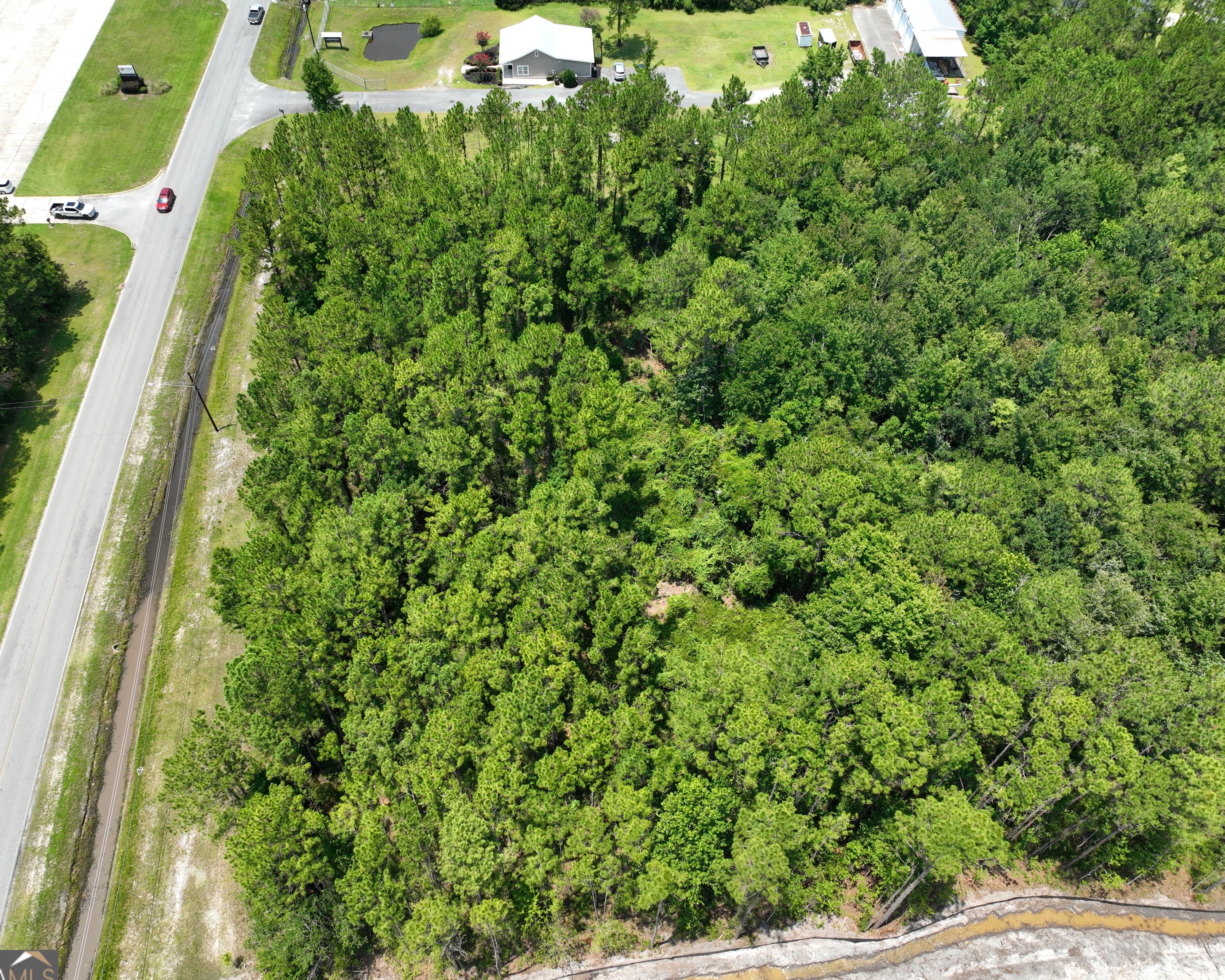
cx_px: 586
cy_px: 491
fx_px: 943
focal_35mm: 26
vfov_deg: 54.9
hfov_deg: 66.0
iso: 100
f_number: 2.8
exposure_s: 1/1250
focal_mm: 12.29
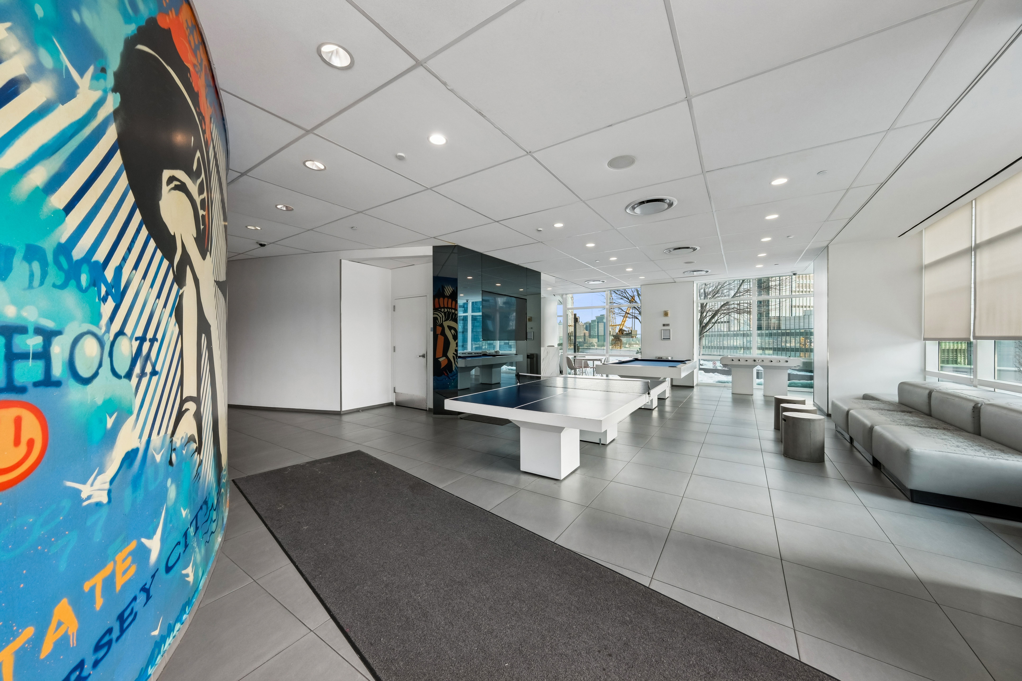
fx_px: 341
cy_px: 340
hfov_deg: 112.6
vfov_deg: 90.0
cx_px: 511
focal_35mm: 12
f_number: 8
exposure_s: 1/80
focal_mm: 8
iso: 800
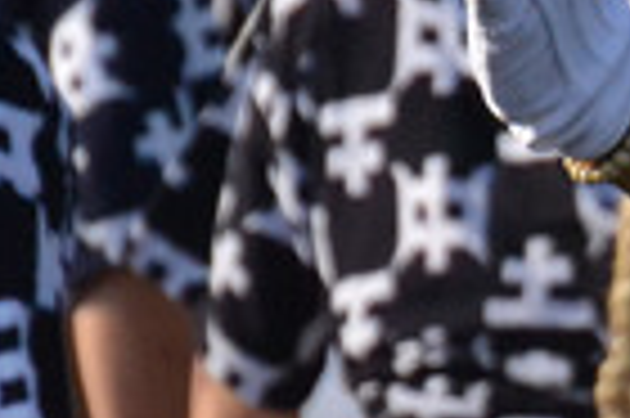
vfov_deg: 1.5
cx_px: 1120
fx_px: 15854
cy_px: 231
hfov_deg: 2.3
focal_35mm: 907
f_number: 6
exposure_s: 1/4000
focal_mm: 130
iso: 2800
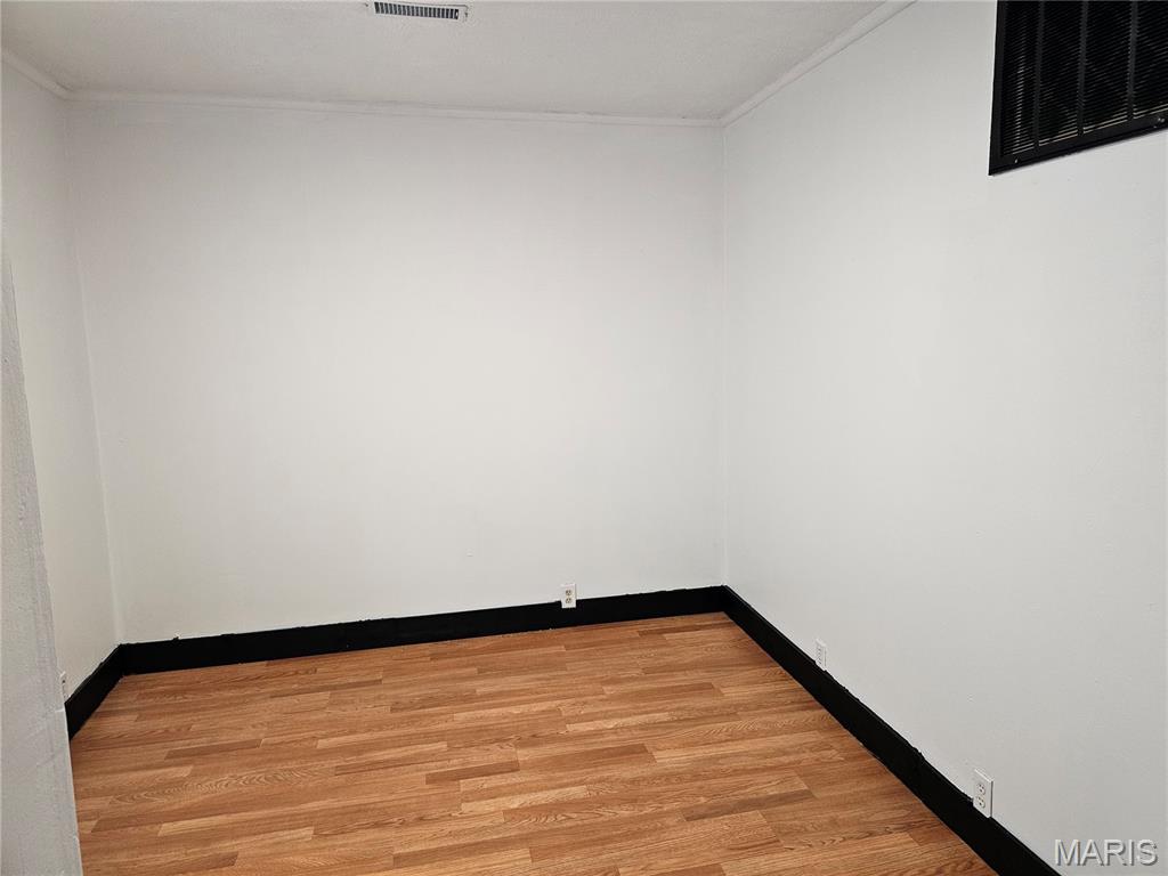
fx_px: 776
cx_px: 584
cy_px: 438
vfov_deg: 58.9
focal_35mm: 23
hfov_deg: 73.9
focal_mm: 6.3
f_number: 1.7
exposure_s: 1/120
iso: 400
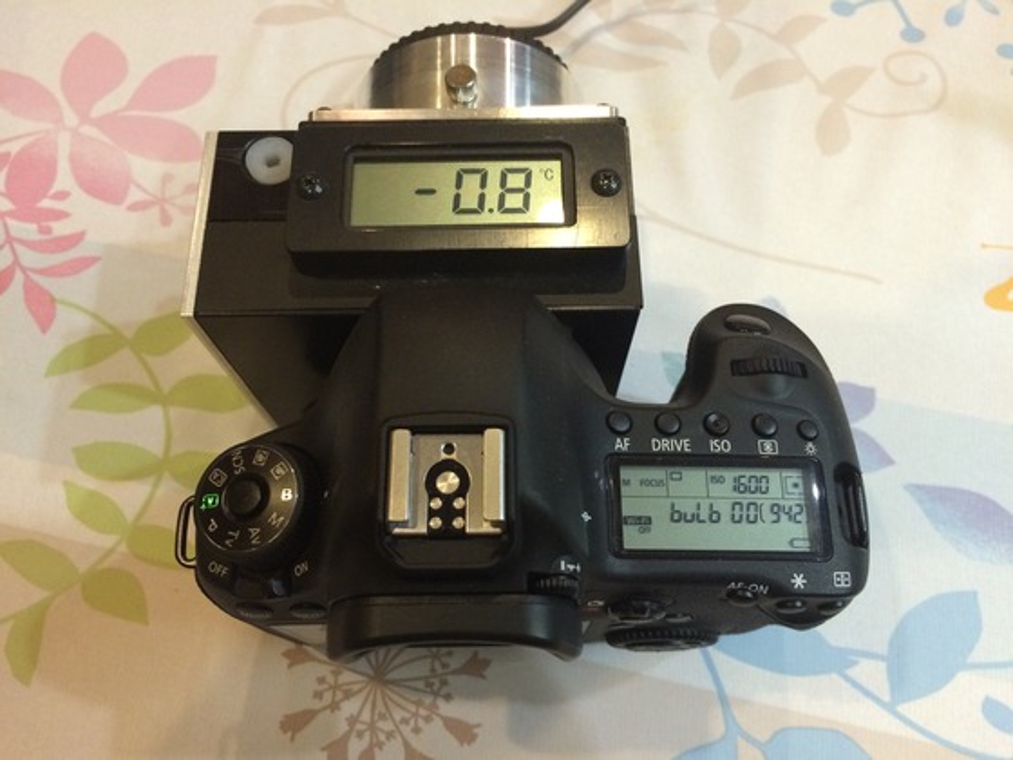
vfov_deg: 48.2
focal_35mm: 29
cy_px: 380
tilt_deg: -67.1
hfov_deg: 61.7
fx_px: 849
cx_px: 506
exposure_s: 1/24
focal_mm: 4.15
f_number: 2.2
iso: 250
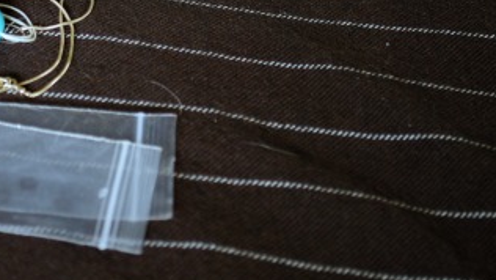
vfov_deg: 9.7
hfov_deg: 17.0
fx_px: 1645
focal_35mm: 125
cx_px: 104
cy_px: 22
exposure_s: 1/1.6
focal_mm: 44
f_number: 5.3
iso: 400
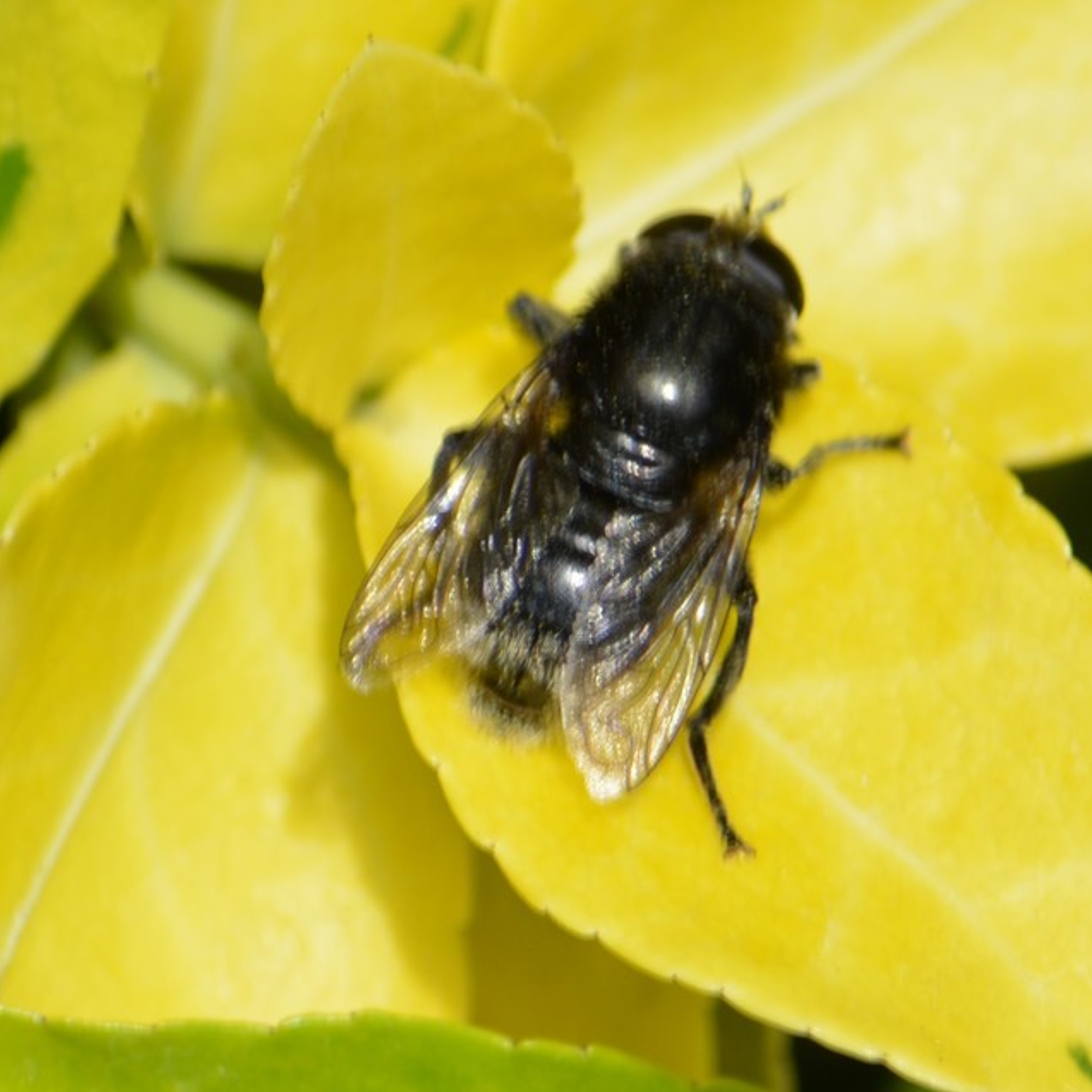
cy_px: 545
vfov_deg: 3.0
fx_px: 20558
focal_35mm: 576
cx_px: 624
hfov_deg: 3.0
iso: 100
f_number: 8
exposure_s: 1/125
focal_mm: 300
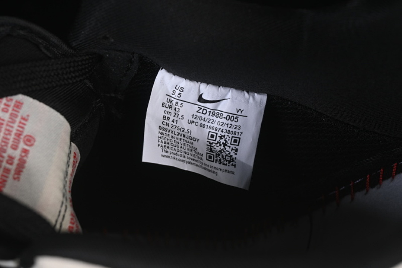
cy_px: 134
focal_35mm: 75
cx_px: 201
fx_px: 837
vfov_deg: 18.2
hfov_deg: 27.0
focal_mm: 50
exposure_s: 1/80
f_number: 7.1
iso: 160
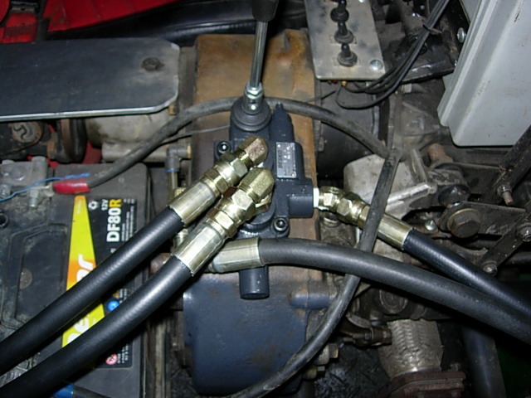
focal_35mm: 38
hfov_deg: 49.0
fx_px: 583
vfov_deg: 37.7
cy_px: 199
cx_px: 266
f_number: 2.8
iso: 79
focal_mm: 7.8
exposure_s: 1/64
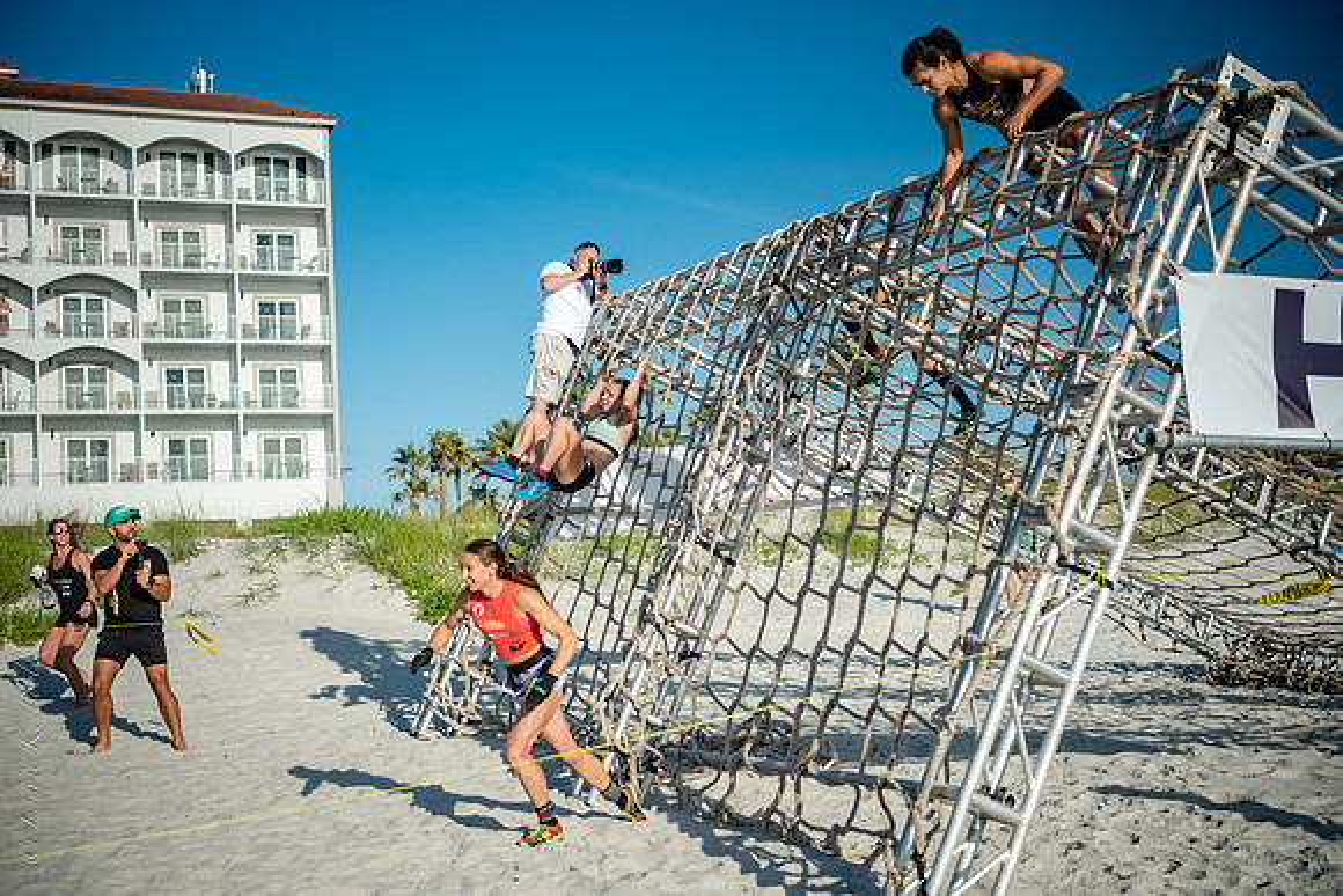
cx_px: 672
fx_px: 1716
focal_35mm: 46
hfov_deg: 42.7
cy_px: 448
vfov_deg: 29.3
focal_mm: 46
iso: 400
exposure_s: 1/4000
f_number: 2.8
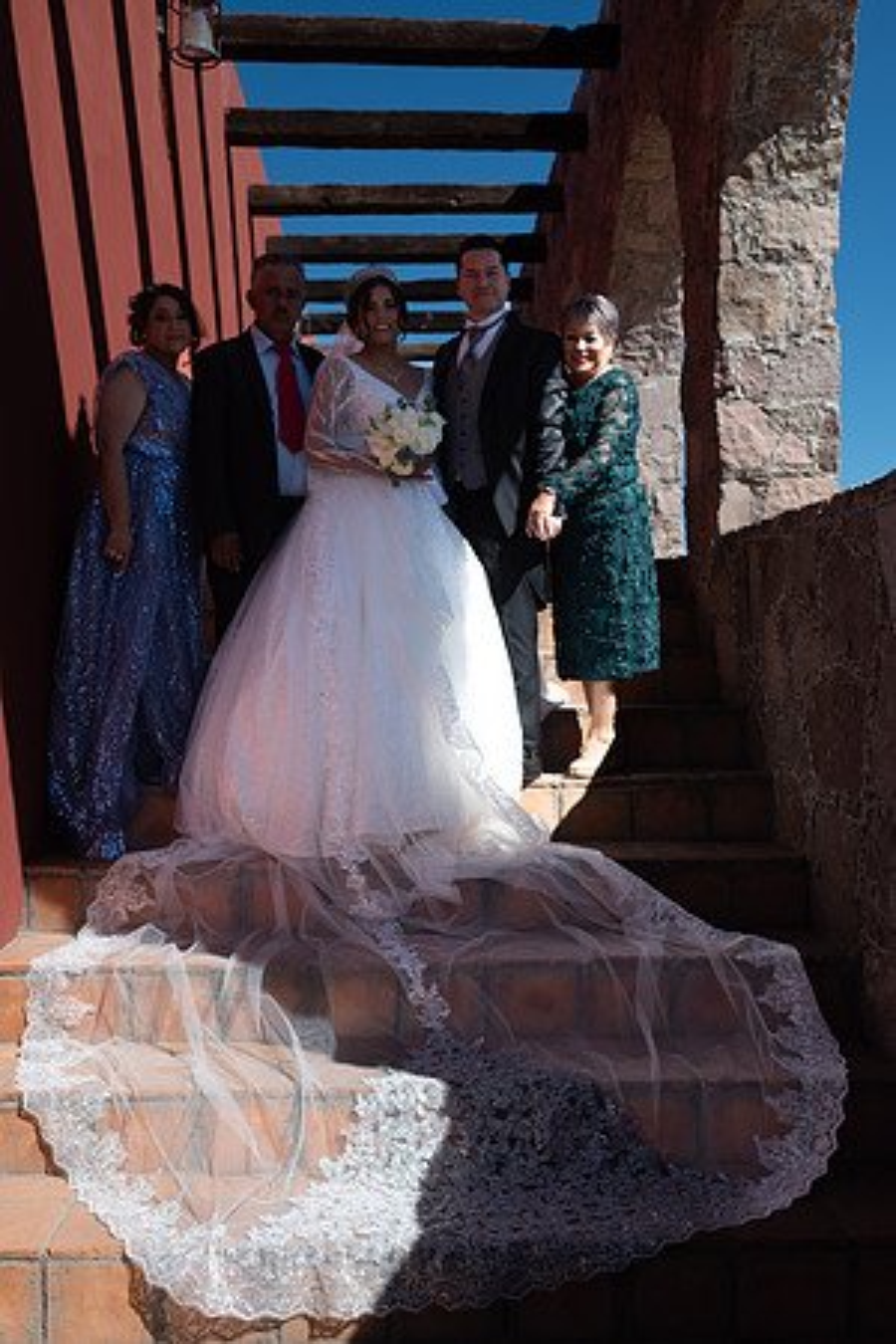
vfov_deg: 54.4
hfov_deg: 37.9
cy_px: 672
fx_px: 1307
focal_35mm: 35
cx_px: 448
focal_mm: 35
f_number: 5
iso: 125
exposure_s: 1/1600
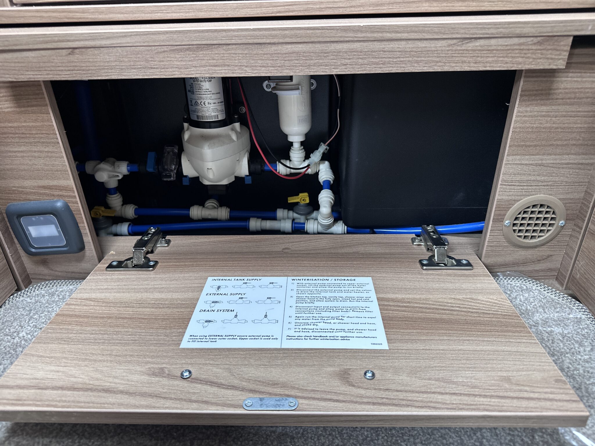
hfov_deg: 71.6
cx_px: 298
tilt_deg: -27.9
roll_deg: +1.7
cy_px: 223
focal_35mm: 24
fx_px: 413
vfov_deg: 56.8
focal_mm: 6.86
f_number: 1.78
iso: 250
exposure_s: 1/115
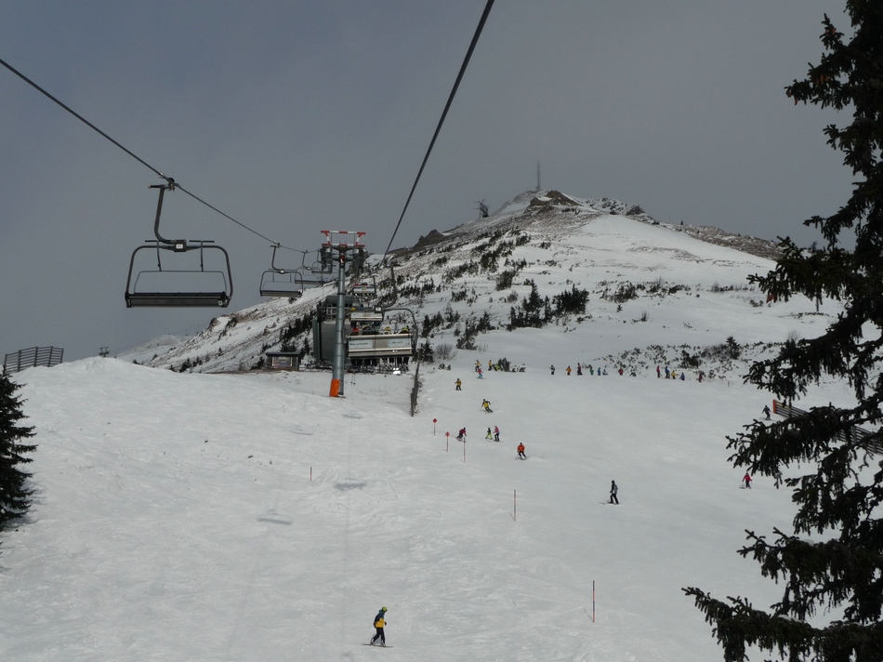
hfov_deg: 34.9
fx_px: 1403
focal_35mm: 55
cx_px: 442
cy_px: 331
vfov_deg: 26.5
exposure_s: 1/500
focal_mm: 9.3
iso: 100
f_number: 10
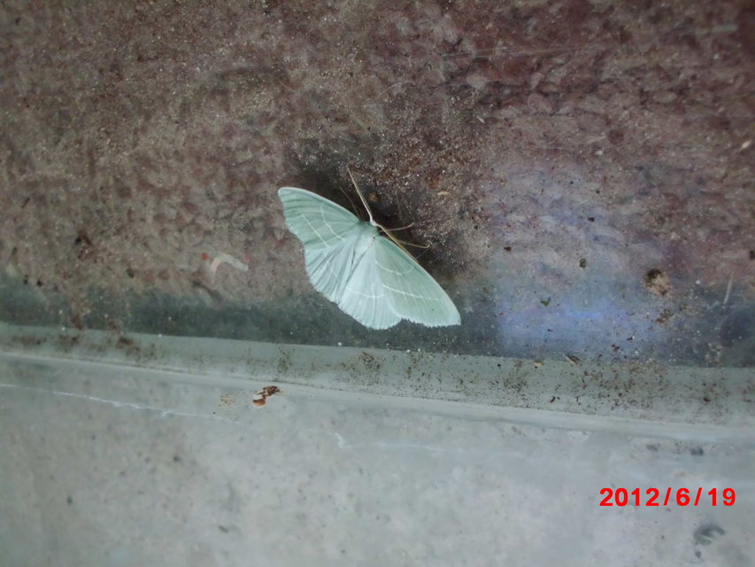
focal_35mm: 36
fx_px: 785
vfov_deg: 39.7
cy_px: 284
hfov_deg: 51.3
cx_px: 378
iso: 400
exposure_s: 1/60
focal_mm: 6.3
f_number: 2.9
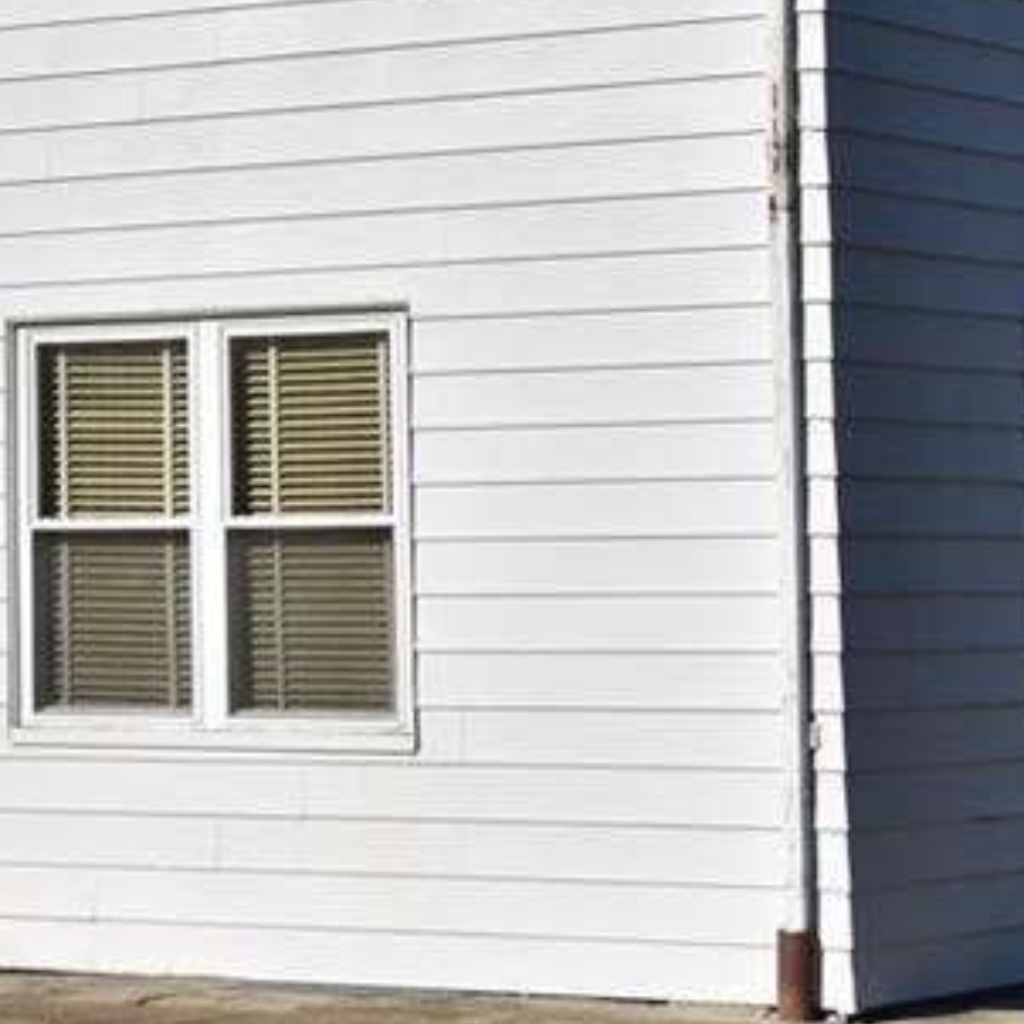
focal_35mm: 151
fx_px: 5068
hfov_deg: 11.4
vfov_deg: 11.5
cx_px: -122
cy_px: 186
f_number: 9
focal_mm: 35
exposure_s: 1/500
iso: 100
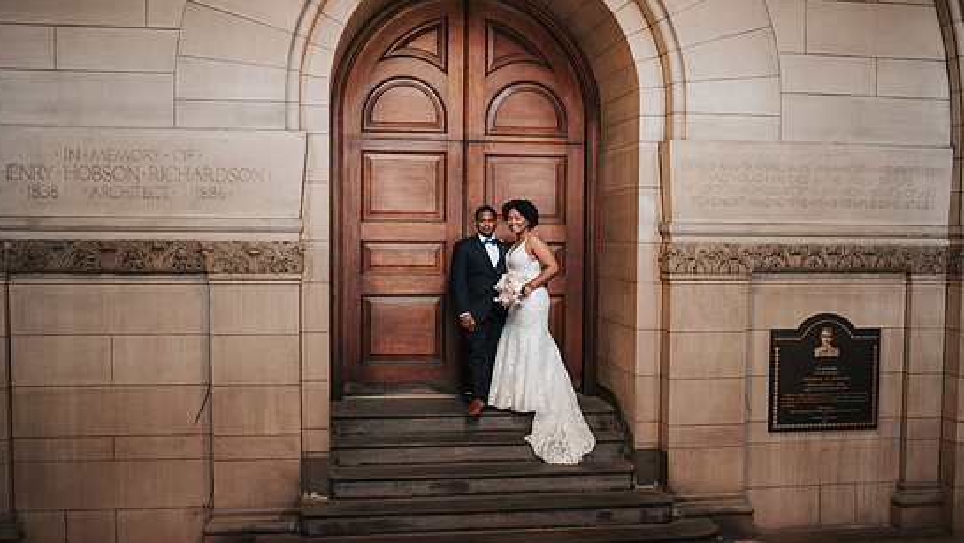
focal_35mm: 41
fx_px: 1048
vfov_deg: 29.0
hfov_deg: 49.3
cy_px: 295
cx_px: 515
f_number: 2.2
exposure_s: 1/125
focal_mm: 35
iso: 1000
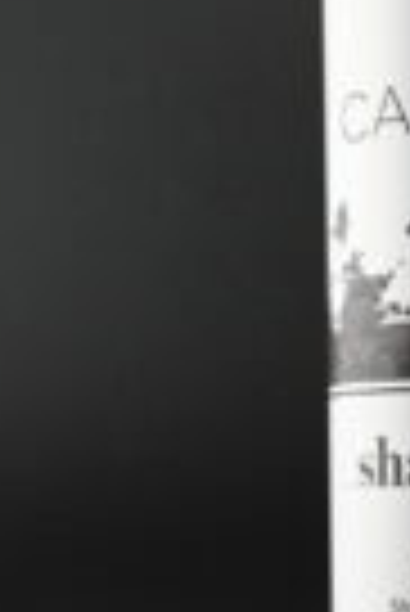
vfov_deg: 19.6
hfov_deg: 13.2
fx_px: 1729
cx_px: 460
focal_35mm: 101
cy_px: 580
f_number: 3.8
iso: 400
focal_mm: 20.5
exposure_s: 1/200
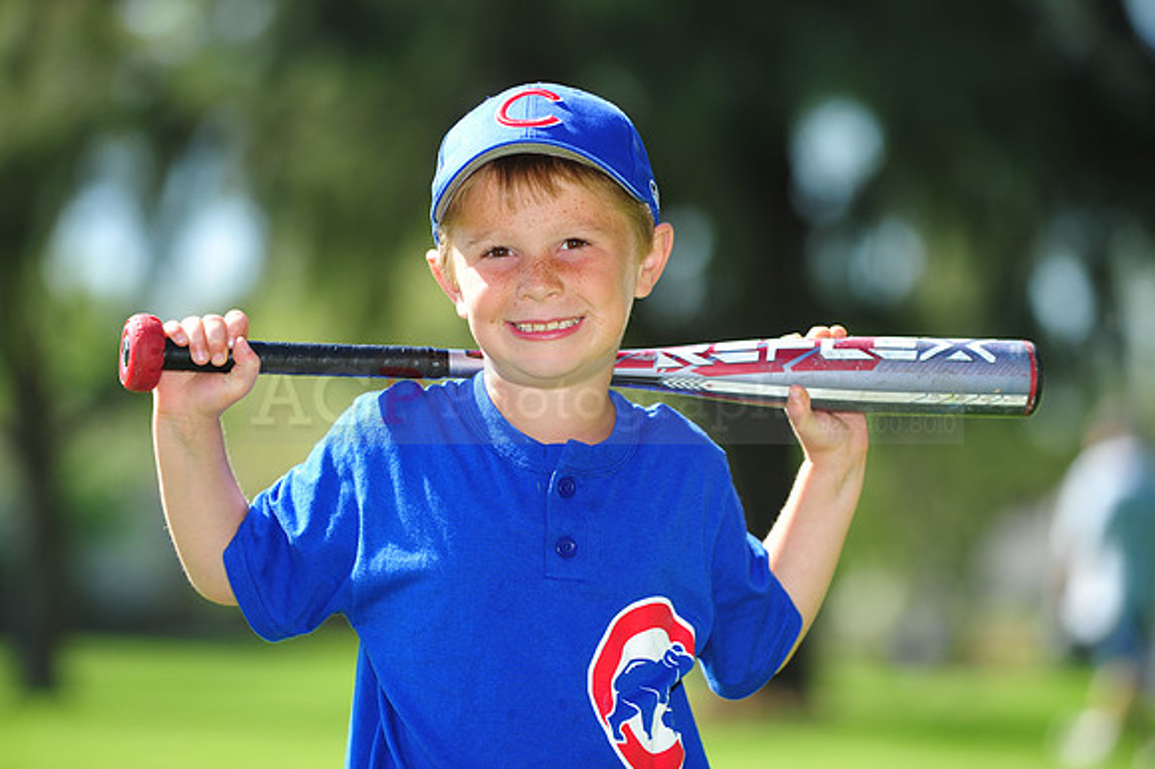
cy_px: 384
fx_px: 6413
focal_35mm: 200
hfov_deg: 10.3
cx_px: 578
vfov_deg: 6.9
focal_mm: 200
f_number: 4.5
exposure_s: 1/500
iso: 200
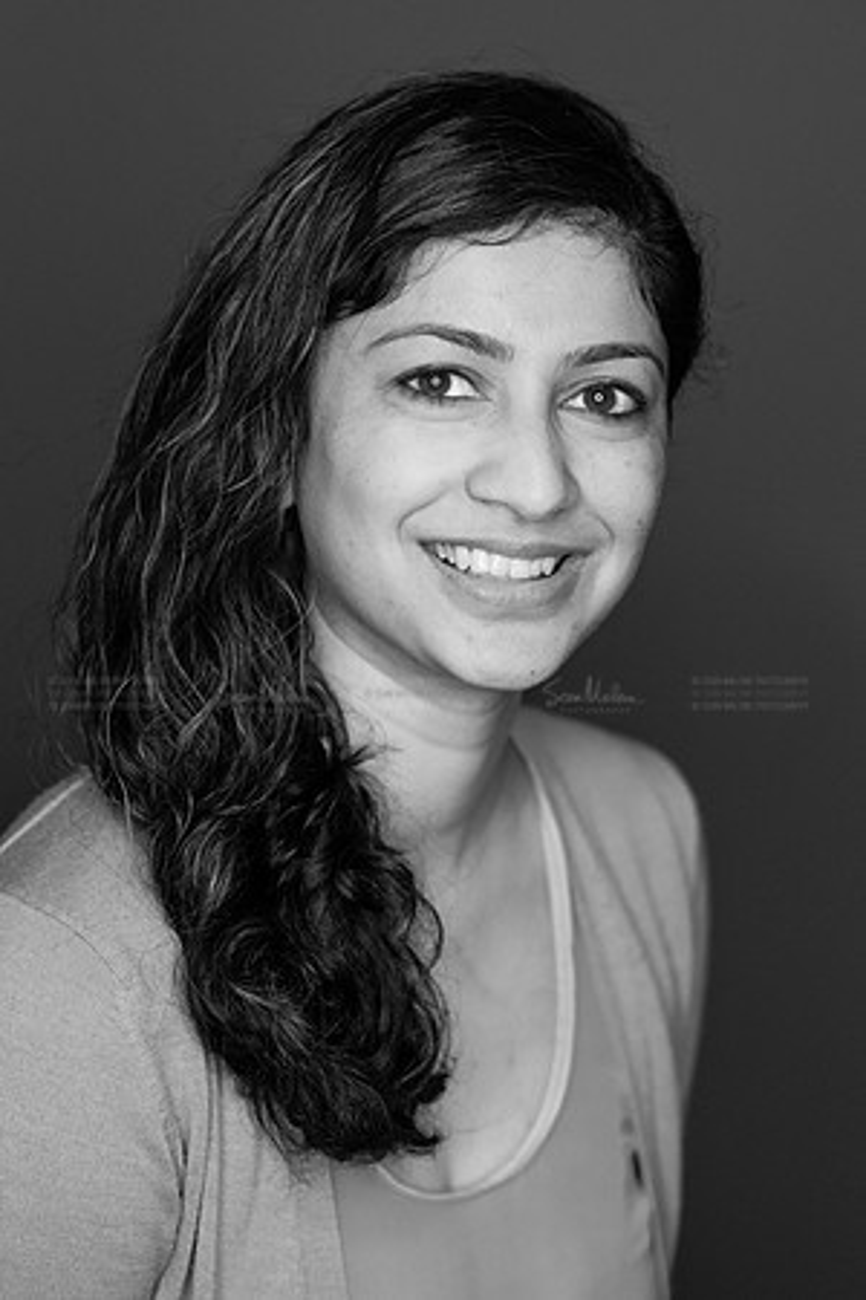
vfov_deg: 23.9
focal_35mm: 85
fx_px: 3067
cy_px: 650
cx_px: 433
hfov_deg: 16.1
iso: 2000
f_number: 3.5
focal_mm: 85
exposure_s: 1/250
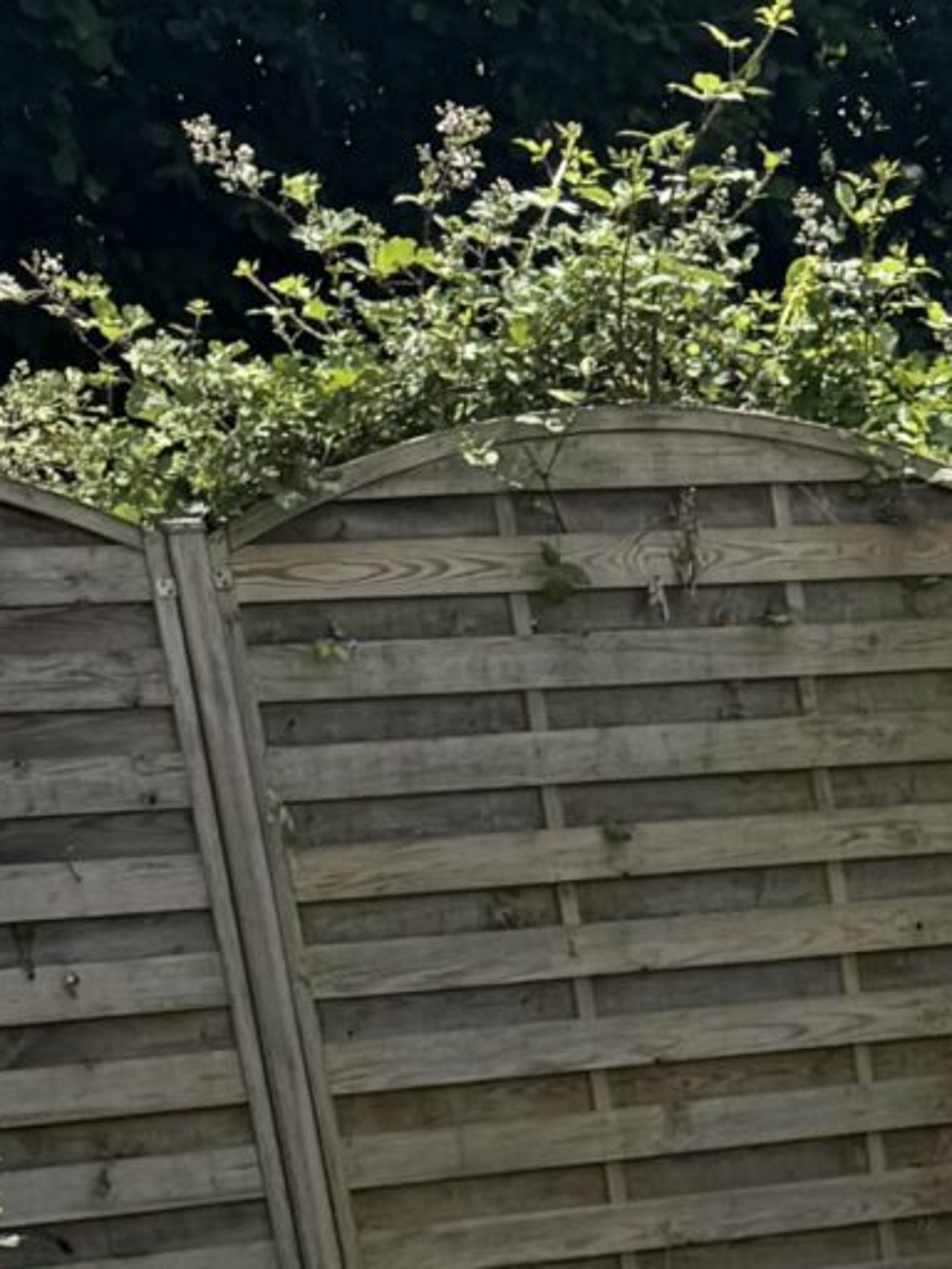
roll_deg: +7.4
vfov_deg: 13.1
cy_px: 2875
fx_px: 4400
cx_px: 1671
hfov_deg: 11.5
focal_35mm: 120
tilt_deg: -23.0
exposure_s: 1/4310
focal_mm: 6.76
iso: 80
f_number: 1.78
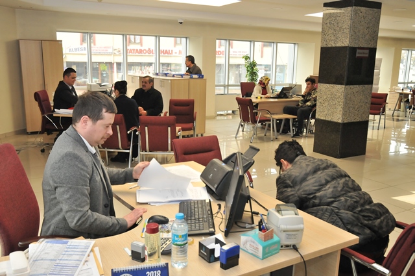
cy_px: 138
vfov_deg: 39.9
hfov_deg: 57.3
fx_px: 380
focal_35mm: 33
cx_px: 208
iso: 1000
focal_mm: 22
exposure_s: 1/60
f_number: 5.6
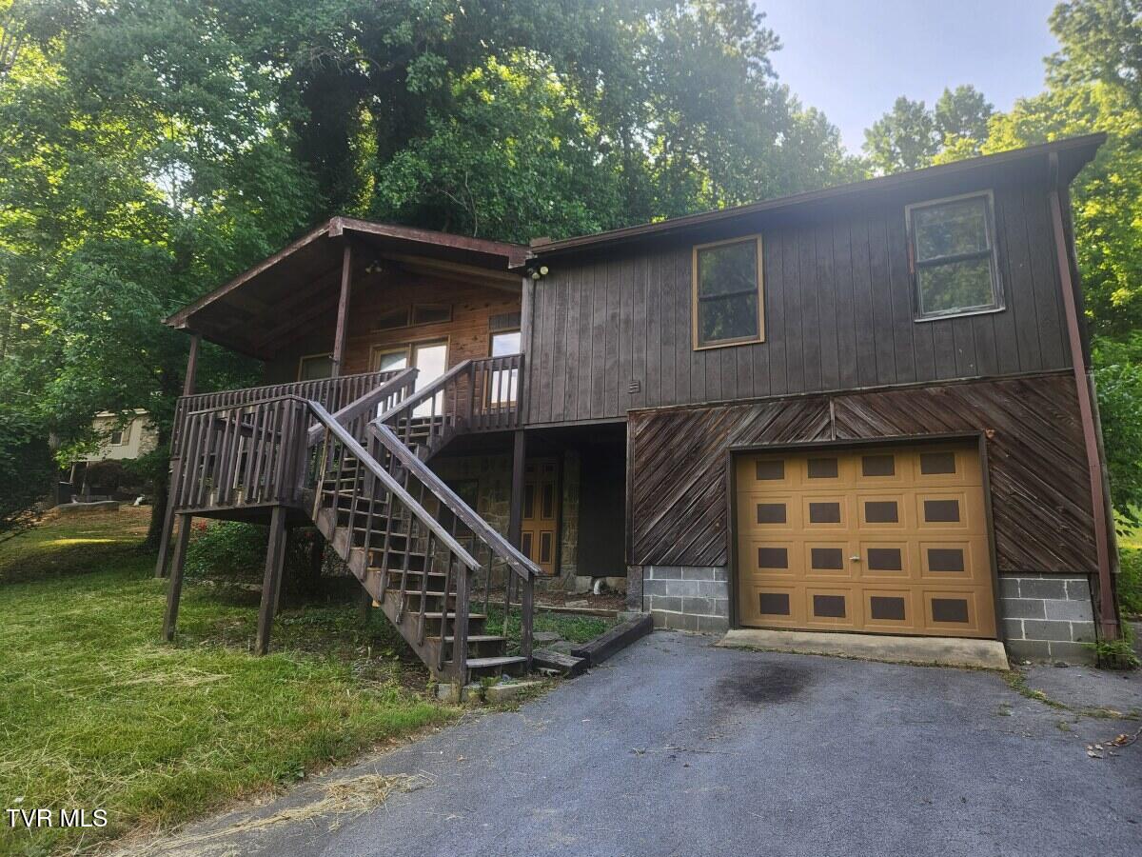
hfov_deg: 73.9
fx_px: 759
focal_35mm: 23
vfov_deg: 58.9
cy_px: 428
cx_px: 571
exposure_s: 1/180
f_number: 1.8
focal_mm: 5.4
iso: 25
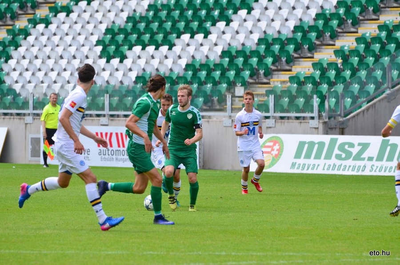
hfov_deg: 6.6
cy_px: 132
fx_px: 3493
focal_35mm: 315
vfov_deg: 4.3
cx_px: 200
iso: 500
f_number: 5.6
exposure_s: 1/2000
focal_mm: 210
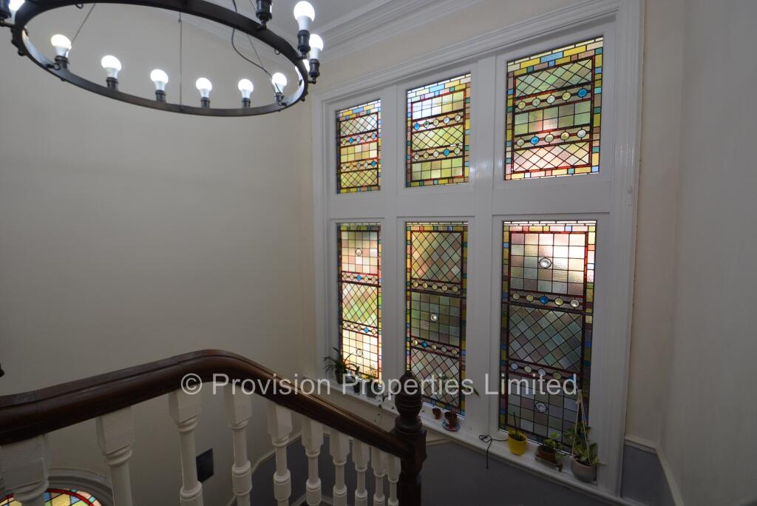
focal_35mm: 15
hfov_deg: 100.4
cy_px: 253
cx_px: 378
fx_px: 316
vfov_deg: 77.4
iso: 280
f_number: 5.6
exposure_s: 1/125
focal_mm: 10
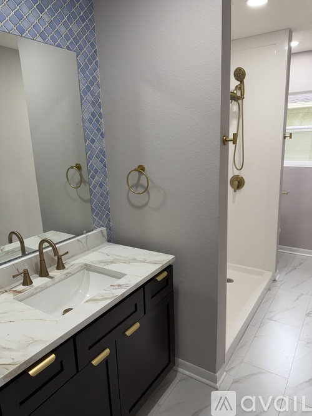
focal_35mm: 24
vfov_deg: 71.6
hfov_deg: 56.8
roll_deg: +2.2
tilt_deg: -12.1
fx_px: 289
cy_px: 208
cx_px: 156
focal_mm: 6.76
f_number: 1.78
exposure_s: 1/120
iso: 125
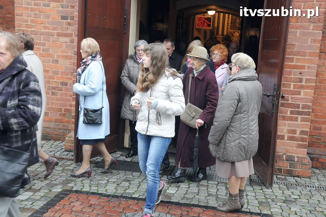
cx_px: 163
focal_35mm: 48
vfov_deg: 28.0
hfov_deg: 41.1
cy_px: 108
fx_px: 434
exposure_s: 1/160
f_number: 6.3
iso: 1600
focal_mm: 32
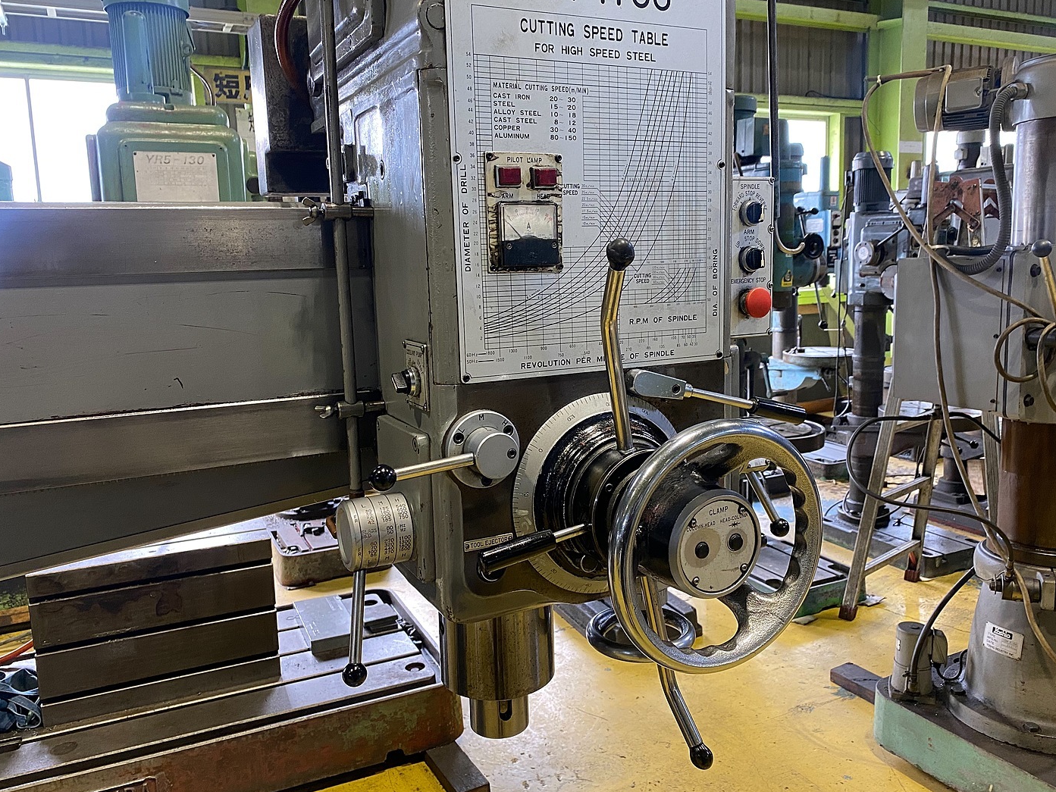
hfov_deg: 63.4
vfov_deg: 49.7
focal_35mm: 28
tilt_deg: -9.3
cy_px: 386
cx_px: 536
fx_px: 854
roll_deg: +1.6
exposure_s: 1/57
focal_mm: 4.25
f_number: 1.8
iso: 160
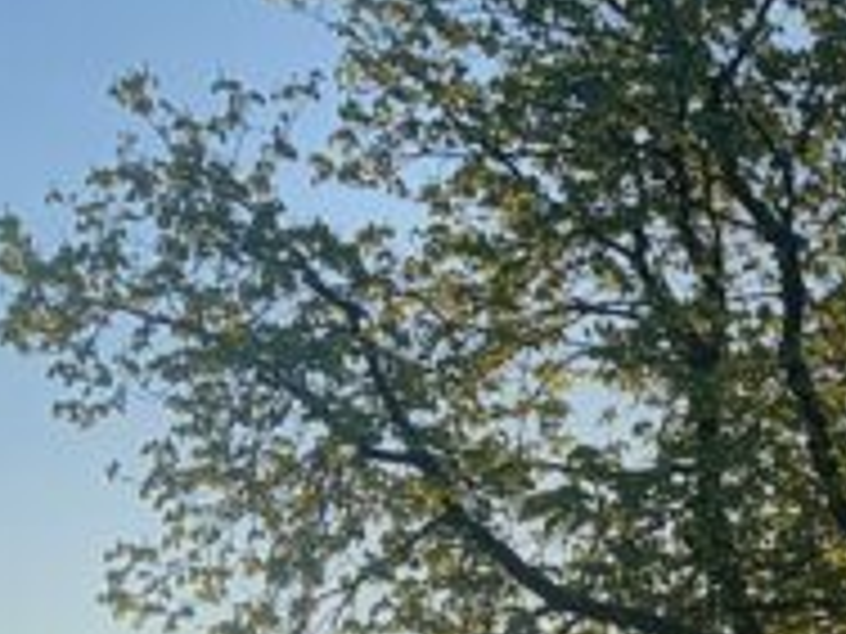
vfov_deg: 13.8
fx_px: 2591
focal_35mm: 106
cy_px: 634
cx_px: 1125
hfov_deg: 17.3
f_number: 1.5
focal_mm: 5.7
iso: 50
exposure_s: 1/2299
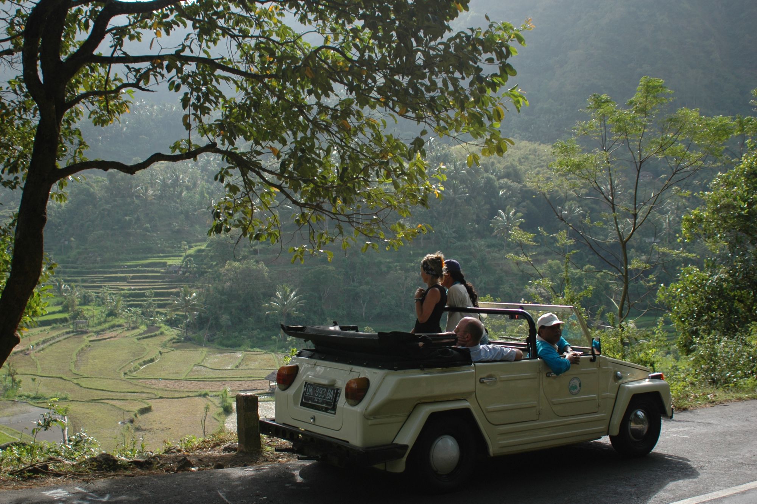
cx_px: 378
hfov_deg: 46.4
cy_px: 252
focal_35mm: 42
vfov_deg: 31.8
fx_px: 882
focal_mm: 28
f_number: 3.5
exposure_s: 1/800
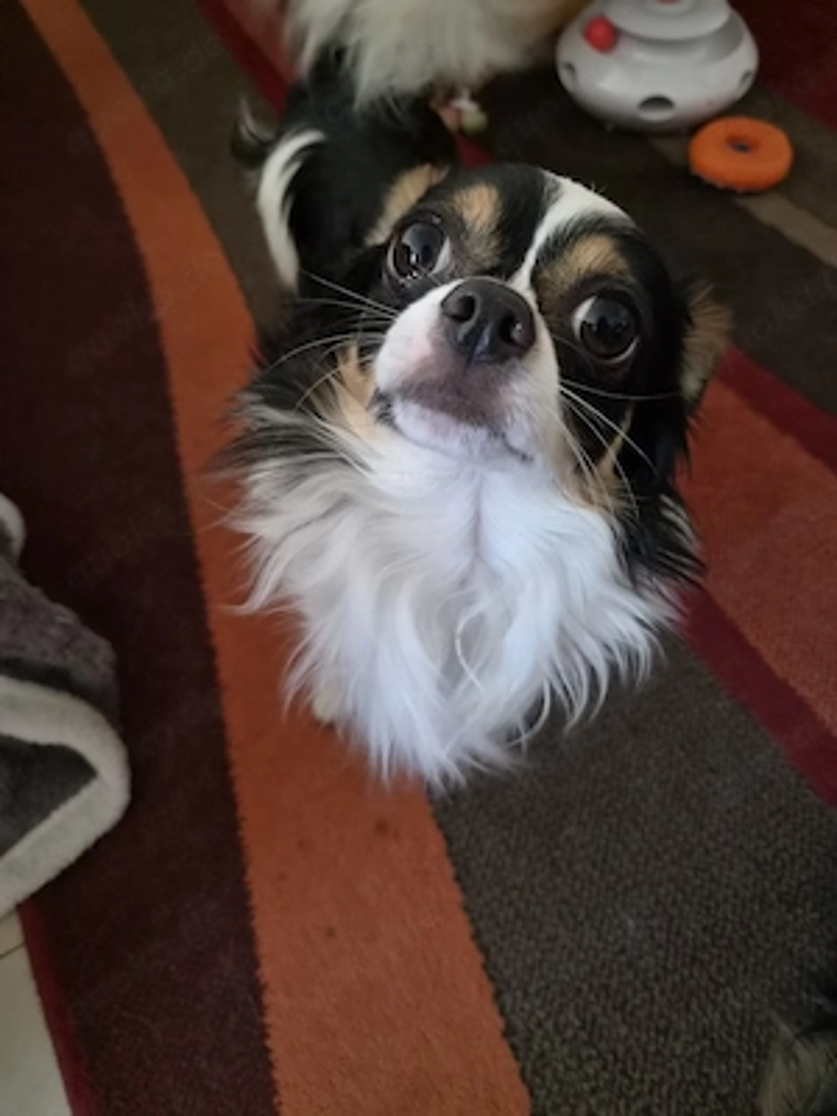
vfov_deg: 73.9
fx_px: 742
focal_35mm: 23
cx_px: 418
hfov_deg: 58.9
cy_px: 558
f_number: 1.8
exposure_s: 1/100
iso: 1600
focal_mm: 5.4
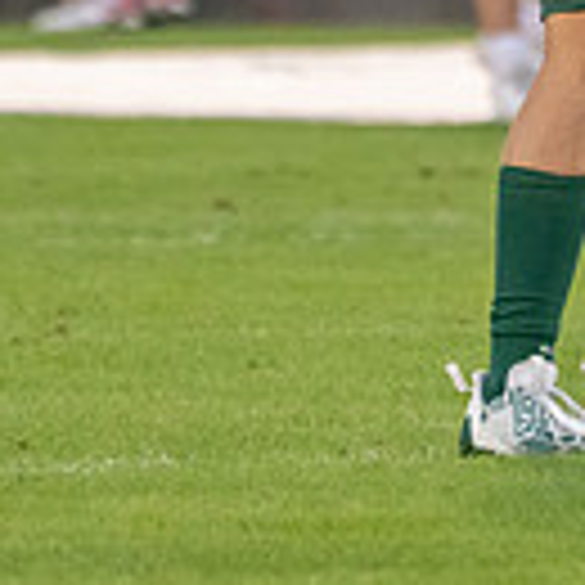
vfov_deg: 1.0
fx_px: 33823
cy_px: -353
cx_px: 678
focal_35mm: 1769
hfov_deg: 1.0
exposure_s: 1/1250
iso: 6400
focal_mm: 400
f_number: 5.6
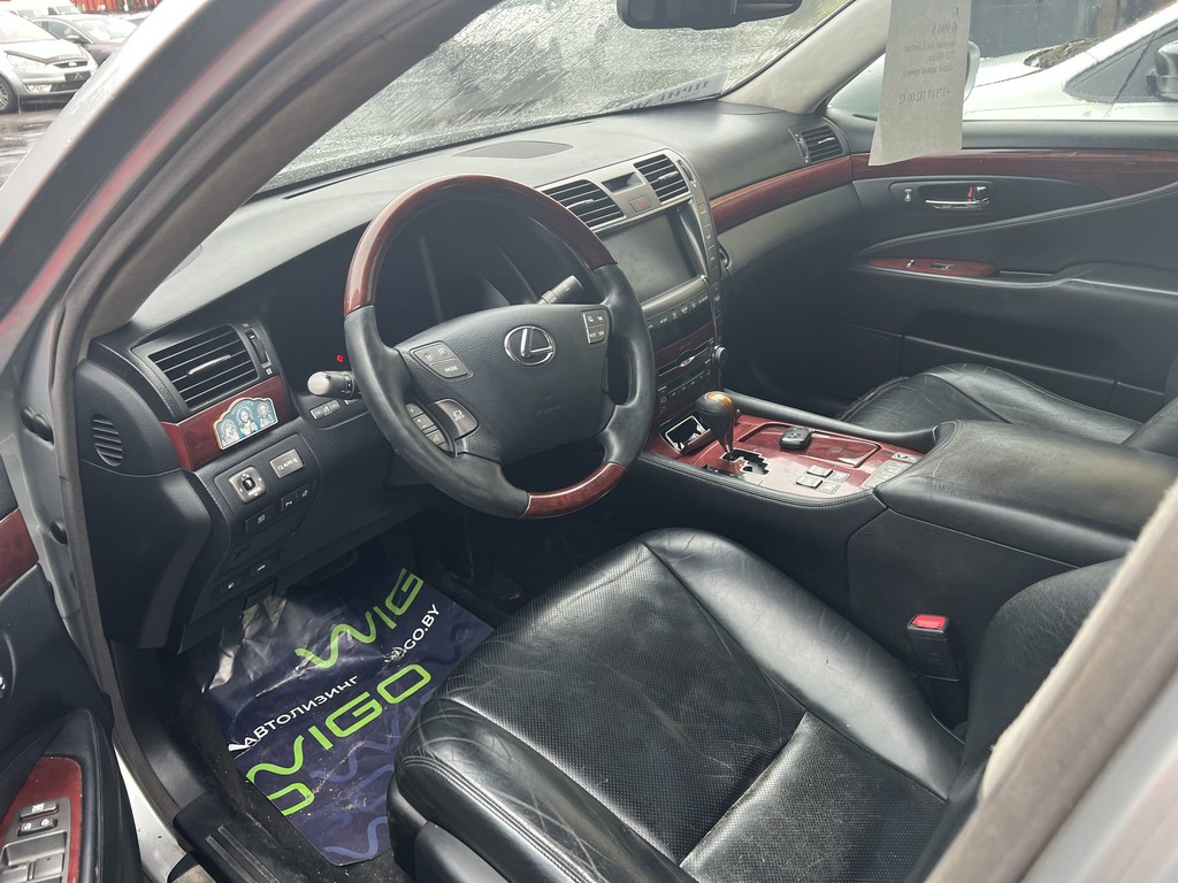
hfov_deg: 67.3
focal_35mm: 26
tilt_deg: -27.4
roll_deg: +4.9
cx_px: 589
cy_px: 442
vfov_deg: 53.1
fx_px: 885
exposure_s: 1/121
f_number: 1.5
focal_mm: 5.7
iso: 100
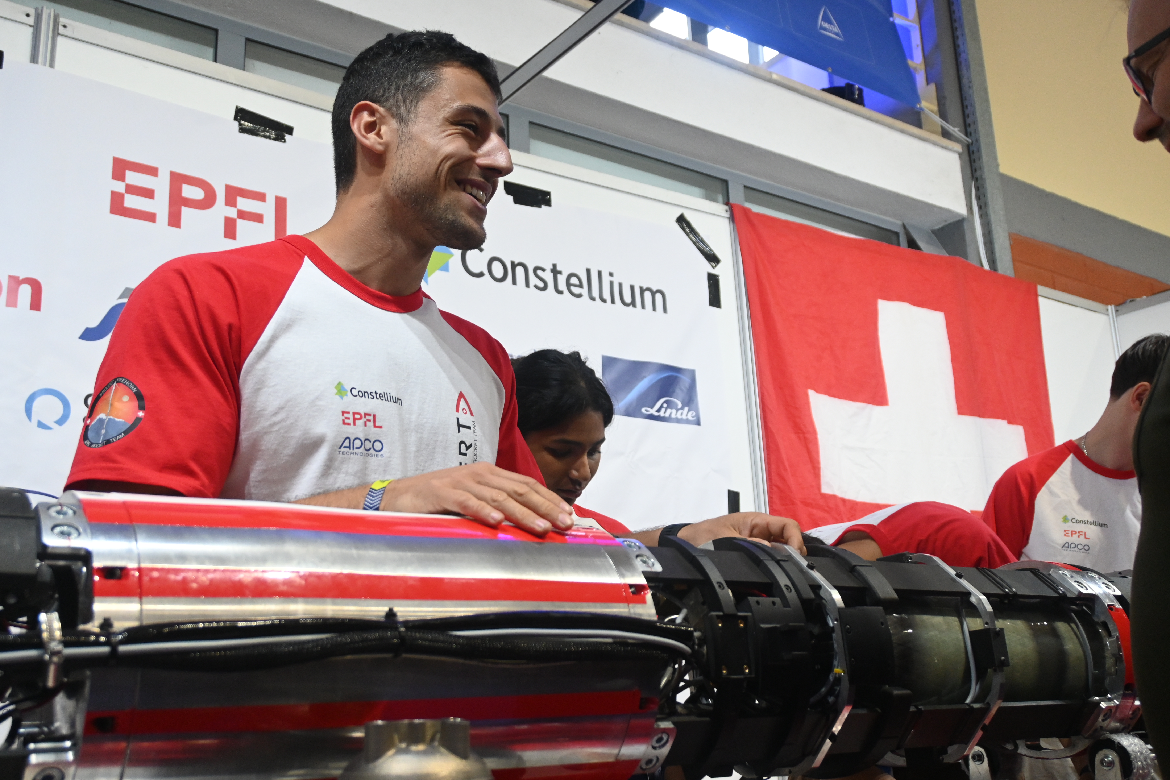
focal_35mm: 34
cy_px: 390
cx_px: 585
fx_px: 1097
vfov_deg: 39.1
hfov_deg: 56.1
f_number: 4
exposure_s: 1/125
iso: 1100
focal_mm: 22.5
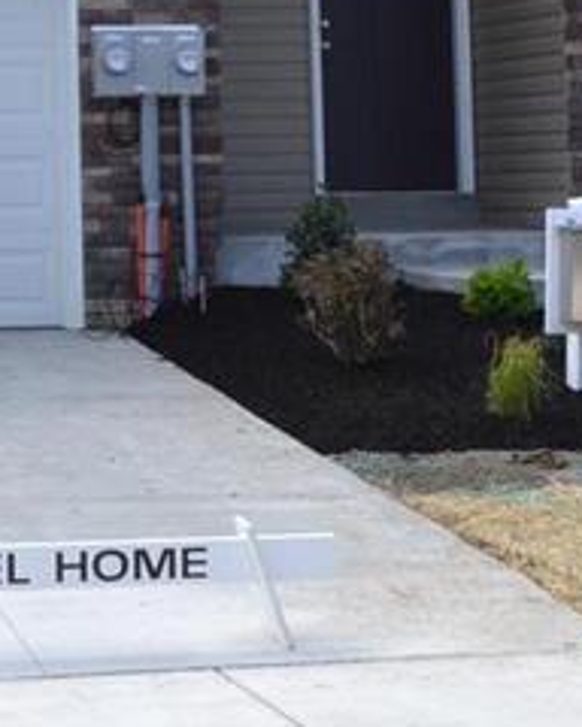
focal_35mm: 140
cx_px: -203
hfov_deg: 10.7
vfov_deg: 13.4
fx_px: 3014
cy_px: -106
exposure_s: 1/320
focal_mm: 22
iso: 200
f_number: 8
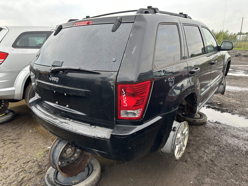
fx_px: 172
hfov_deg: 71.6
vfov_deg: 56.8
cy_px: 93
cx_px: 124
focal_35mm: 24
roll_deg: +1.3
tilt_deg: -15.7
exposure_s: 1/431
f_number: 1.78
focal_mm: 6.86
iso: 80
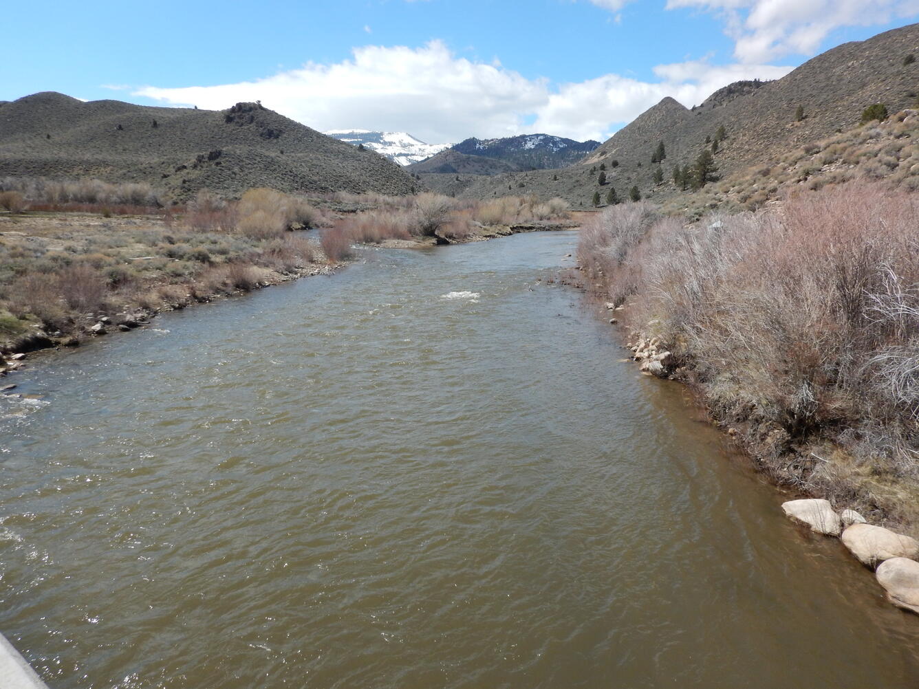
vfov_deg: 56.8
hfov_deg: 71.6
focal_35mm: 24
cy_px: 344
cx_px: 460
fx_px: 637
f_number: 4.1
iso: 125
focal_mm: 4.3
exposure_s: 1/1000
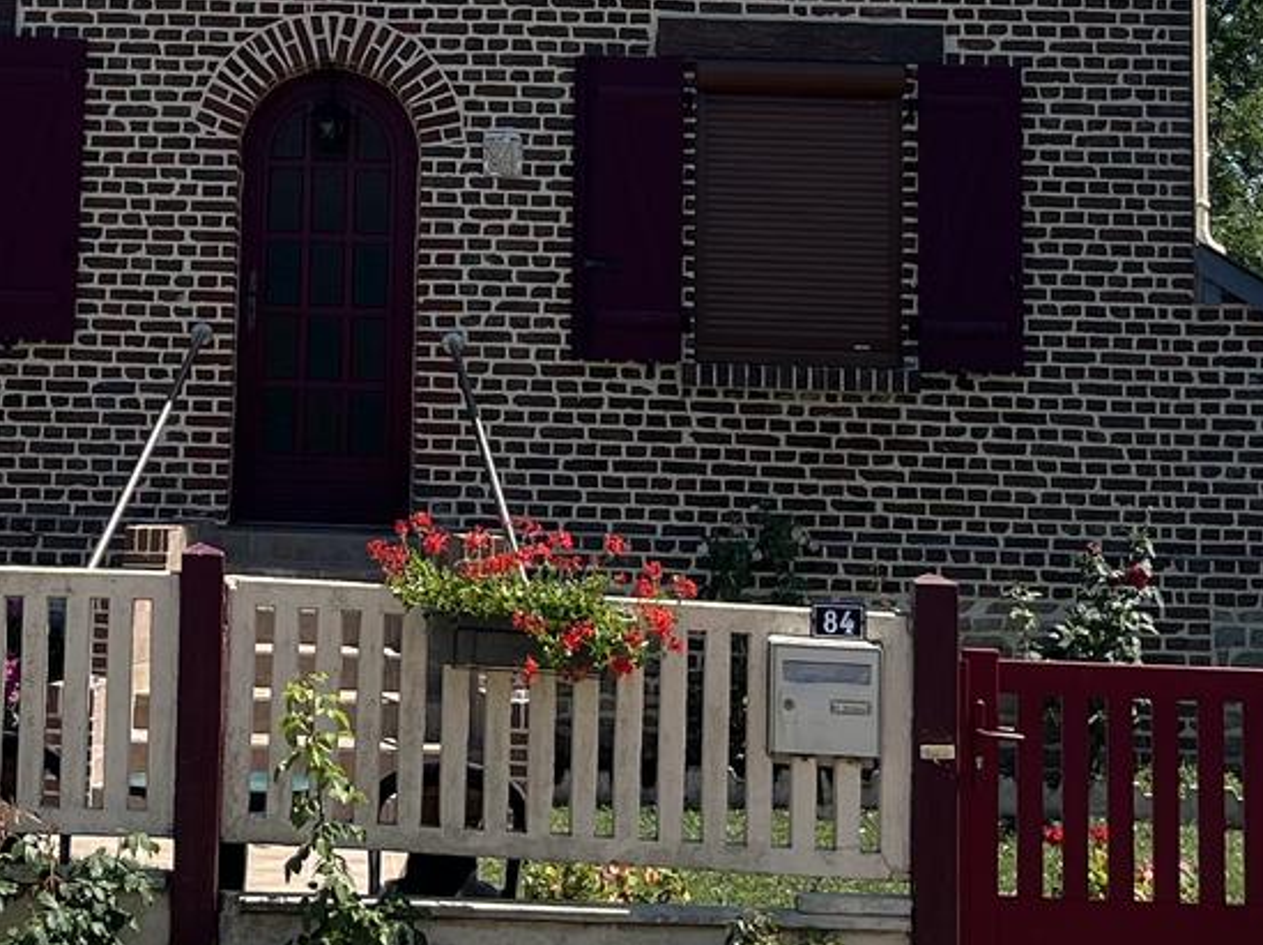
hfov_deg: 21.3
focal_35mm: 91
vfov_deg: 15.7
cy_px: -138
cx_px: 292
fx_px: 3318
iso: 50
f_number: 1.6
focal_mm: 5.1
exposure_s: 1/3215
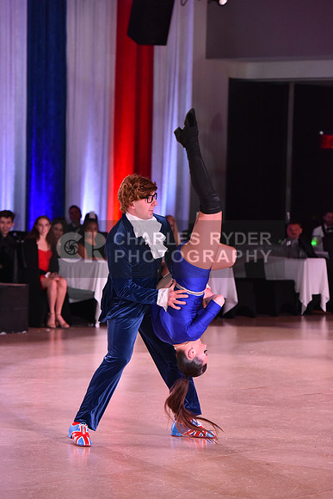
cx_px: 166
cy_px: 250
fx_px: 2080
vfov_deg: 13.7
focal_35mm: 150
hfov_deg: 9.2
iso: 2500
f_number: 5.6
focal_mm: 150
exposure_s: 1/320
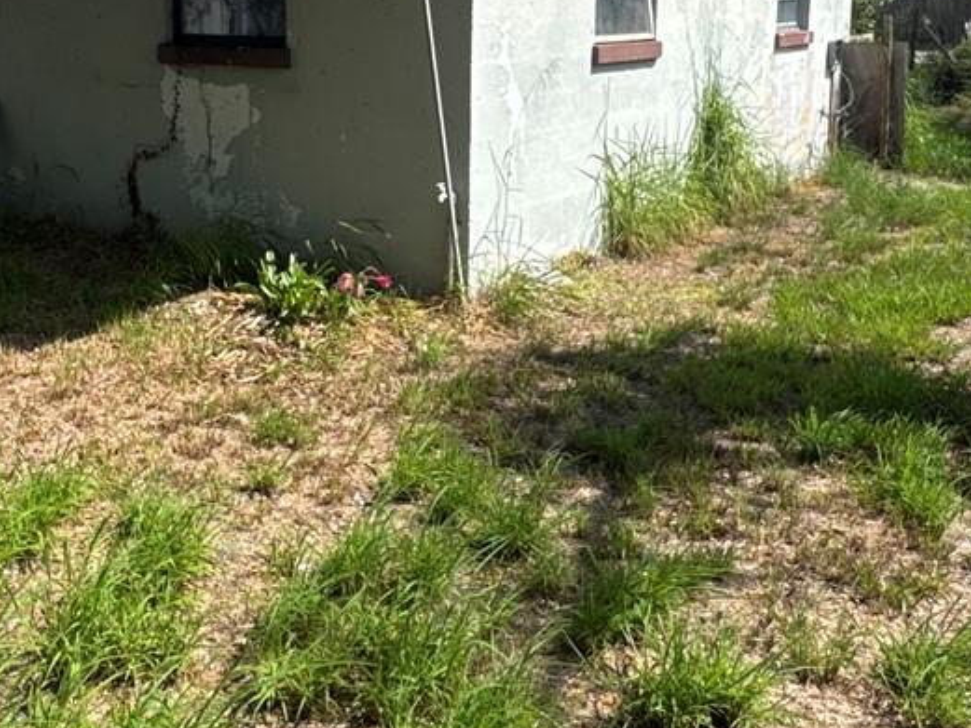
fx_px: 1206
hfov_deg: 43.5
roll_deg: -0.6
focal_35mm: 43
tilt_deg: -7.3
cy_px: 168
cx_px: 369
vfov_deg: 32.9
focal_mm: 2.22
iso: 40
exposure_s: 1/1536
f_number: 2.2
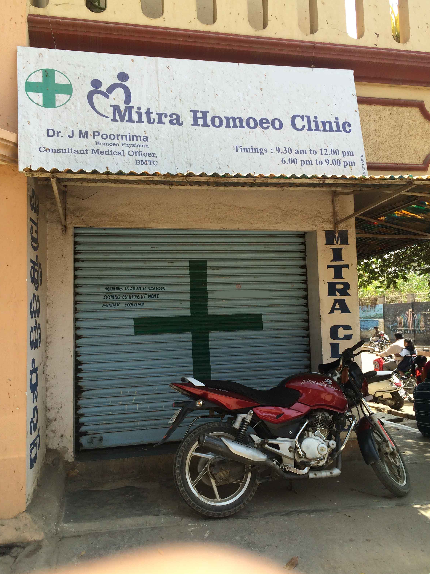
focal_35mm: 30
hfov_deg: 46.8
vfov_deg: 60.0
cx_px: 221
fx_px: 497
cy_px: 279
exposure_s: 1/562
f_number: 2.2
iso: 32
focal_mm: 4.15
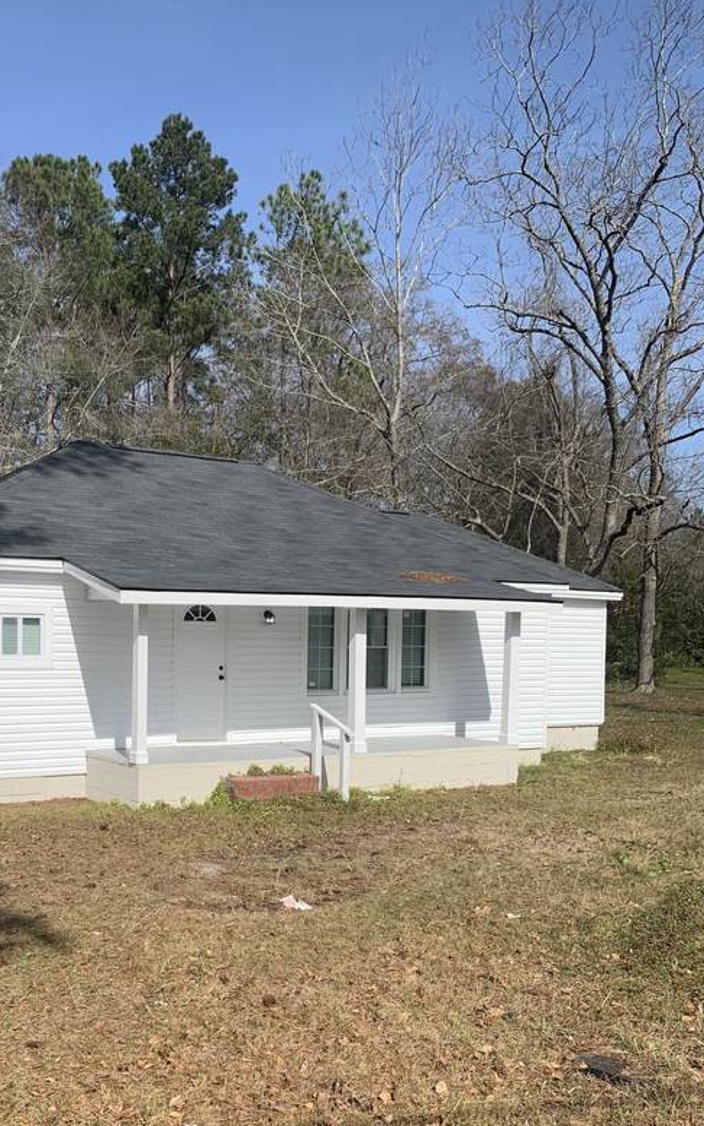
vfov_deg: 56.2
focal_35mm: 34
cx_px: 217
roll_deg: -0.5
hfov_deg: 36.7
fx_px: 1044
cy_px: 686
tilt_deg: -1.1
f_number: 1.8
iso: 25
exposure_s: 1/2545
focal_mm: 4.25
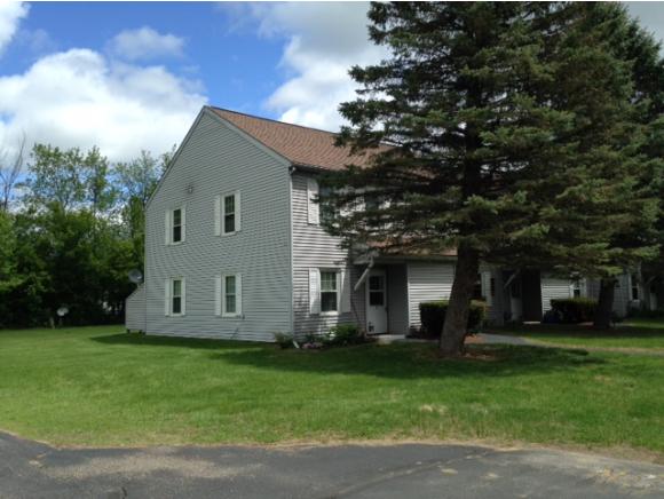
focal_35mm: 33
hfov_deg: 55.3
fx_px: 634
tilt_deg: +2.8
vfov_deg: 43.0
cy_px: 250
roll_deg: +3.0
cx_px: 332
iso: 50
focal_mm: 4.12
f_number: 2.4
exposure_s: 1/1506
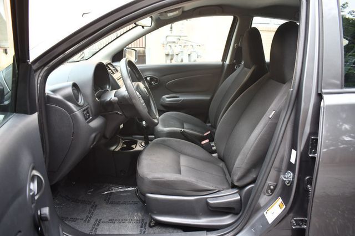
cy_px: 118
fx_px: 266
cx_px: 178
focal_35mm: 27
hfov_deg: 67.4
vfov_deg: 47.9
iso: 800
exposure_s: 1/250
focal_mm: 18
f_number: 3.5
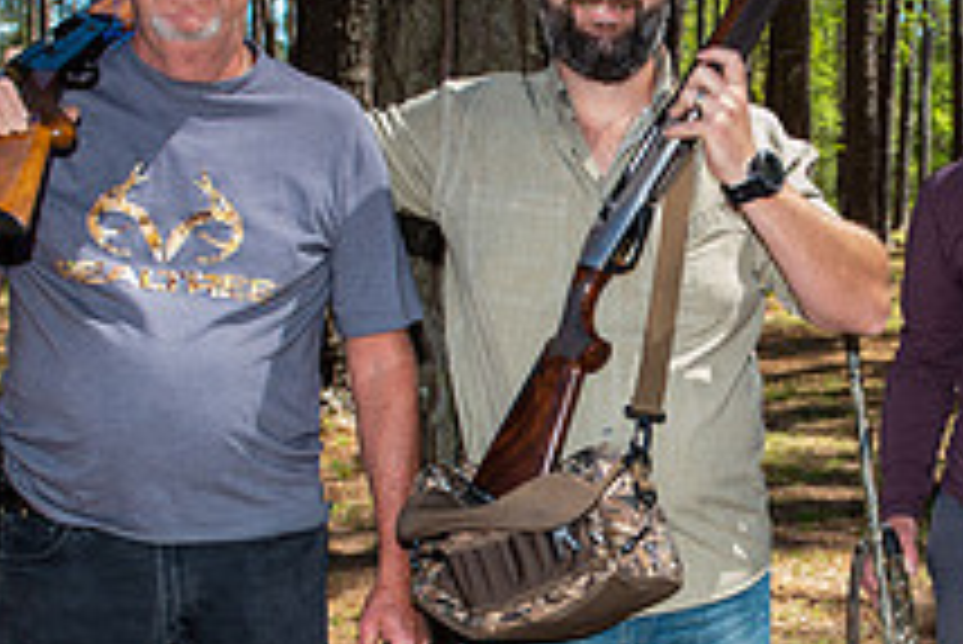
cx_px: 756
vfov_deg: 20.8
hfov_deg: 30.3
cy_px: 464
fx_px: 1740
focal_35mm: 65
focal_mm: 24
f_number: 4
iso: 50
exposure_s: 1/160
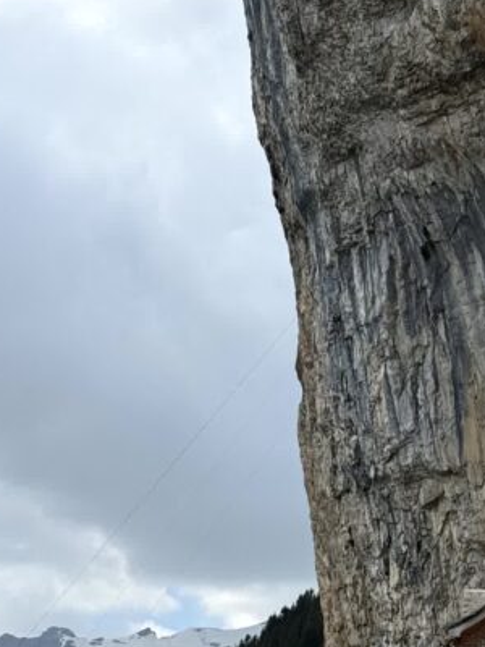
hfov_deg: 11.9
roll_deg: -0.8
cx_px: 469
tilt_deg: +12.4
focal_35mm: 123
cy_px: 432
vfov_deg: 16.0
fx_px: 2298
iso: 64
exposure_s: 1/5208
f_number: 1.78
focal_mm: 6.76
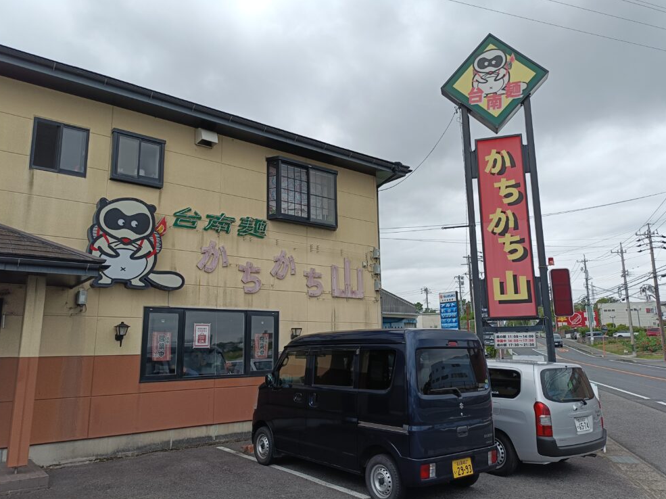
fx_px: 500
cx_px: 337
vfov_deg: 53.0
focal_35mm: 26
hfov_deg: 67.3
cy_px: 247
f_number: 1.7
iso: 64
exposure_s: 1/637
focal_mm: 4.7
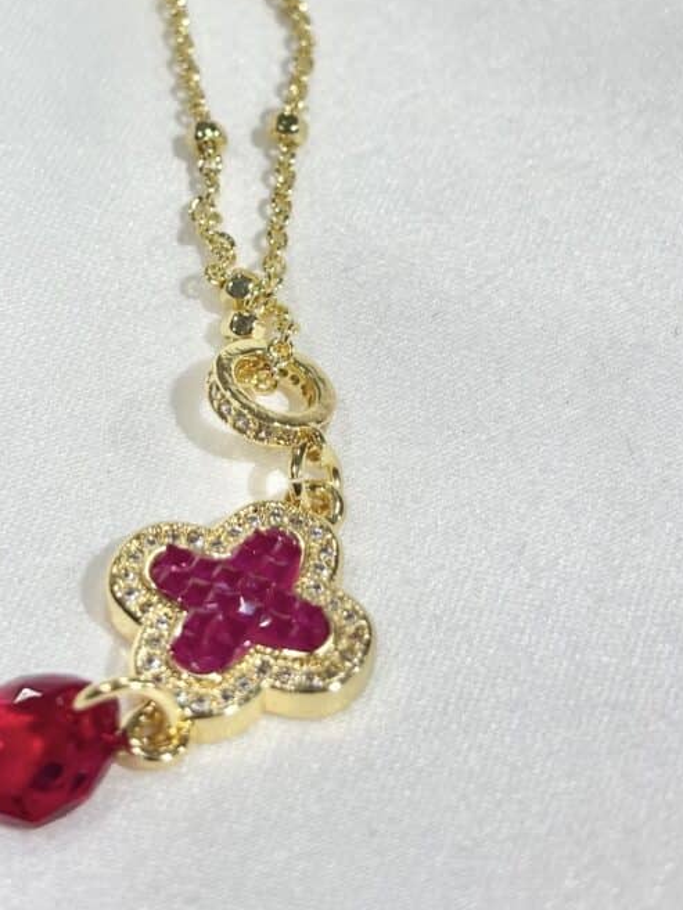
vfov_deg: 23.8
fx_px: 2130
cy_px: 212
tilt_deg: -39.6
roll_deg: +5.9
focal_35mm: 81
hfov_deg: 18.2
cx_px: 277
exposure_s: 1/313
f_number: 1.6
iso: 32
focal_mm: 5.96
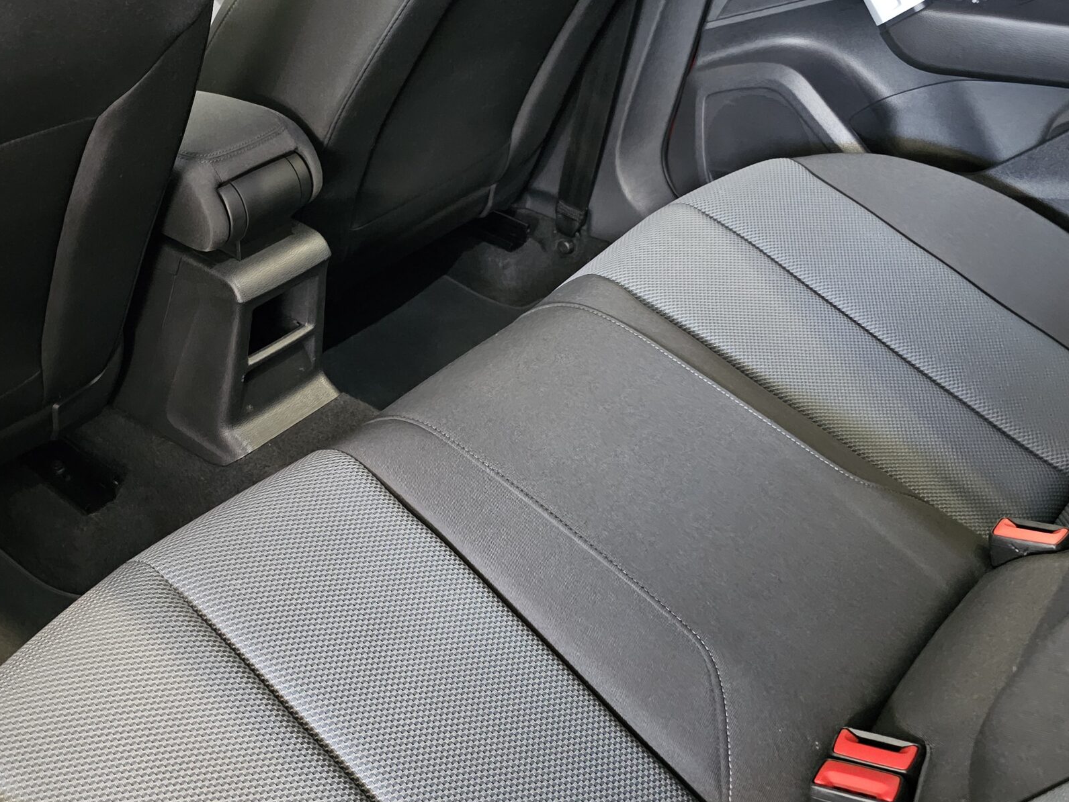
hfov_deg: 48.4
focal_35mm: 37
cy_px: 375
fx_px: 1143
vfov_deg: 38.7
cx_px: 284
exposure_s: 1/25
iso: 1250
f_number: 1.7
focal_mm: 6.3
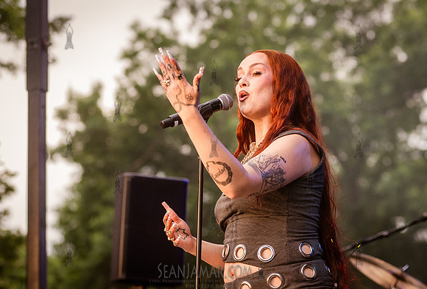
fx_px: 1990
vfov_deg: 8.3
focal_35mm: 167
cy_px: 103
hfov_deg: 12.2
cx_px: 175
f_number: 4
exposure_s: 1/1000
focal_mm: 120
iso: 2000
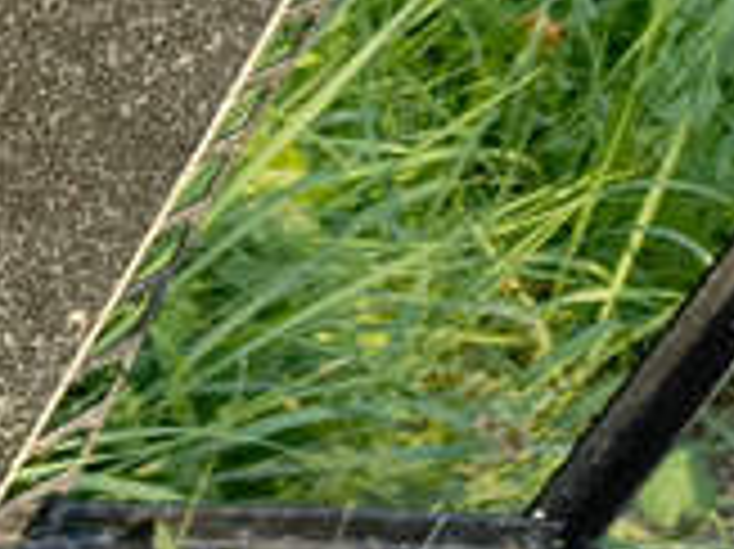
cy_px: 734
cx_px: -1049
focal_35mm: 123
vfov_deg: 11.7
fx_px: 2606
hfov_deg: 12.5
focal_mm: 4.76
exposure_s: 1/114
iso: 113
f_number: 1.69
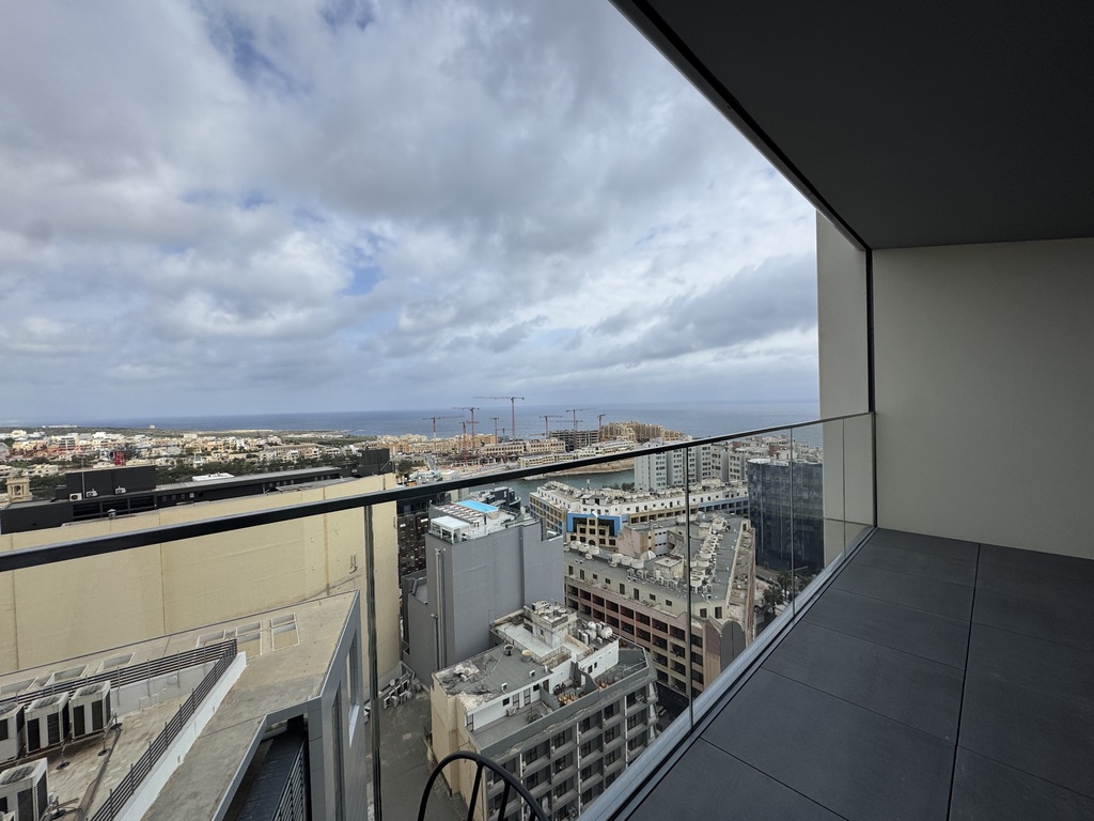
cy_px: 410
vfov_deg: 85.7
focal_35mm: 14
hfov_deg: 102.1
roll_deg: +1.5
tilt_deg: -0.7
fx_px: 442
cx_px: 547
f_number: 2.2
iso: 50
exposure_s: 1/3390
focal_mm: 2.22
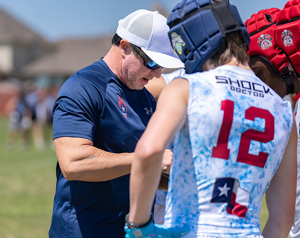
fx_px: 1203
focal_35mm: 136
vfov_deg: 11.3
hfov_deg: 14.2
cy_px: 119
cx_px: 121
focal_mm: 121
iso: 100
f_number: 2.8
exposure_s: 1/2500
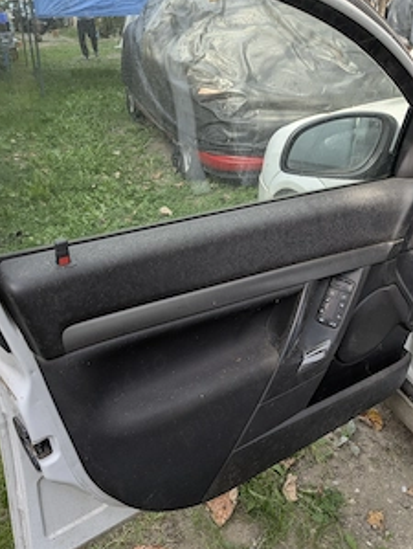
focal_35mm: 32
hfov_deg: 44.1
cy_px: 286
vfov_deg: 56.7
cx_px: 173
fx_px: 508
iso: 35
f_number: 1.85
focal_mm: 6.81
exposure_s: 1/175
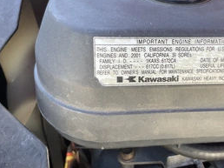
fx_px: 291
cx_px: 158
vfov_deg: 32.0
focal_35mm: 45
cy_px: 63
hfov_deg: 41.3
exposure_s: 1/122
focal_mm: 3
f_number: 1.8
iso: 25
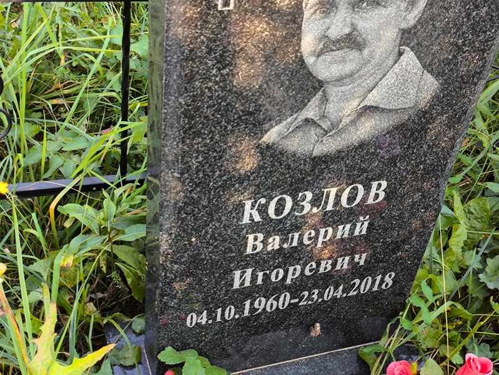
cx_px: 250
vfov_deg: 29.1
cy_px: 188
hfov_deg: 38.2
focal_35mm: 50
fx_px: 721
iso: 64
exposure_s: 1/60
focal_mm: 4.71
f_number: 1.7
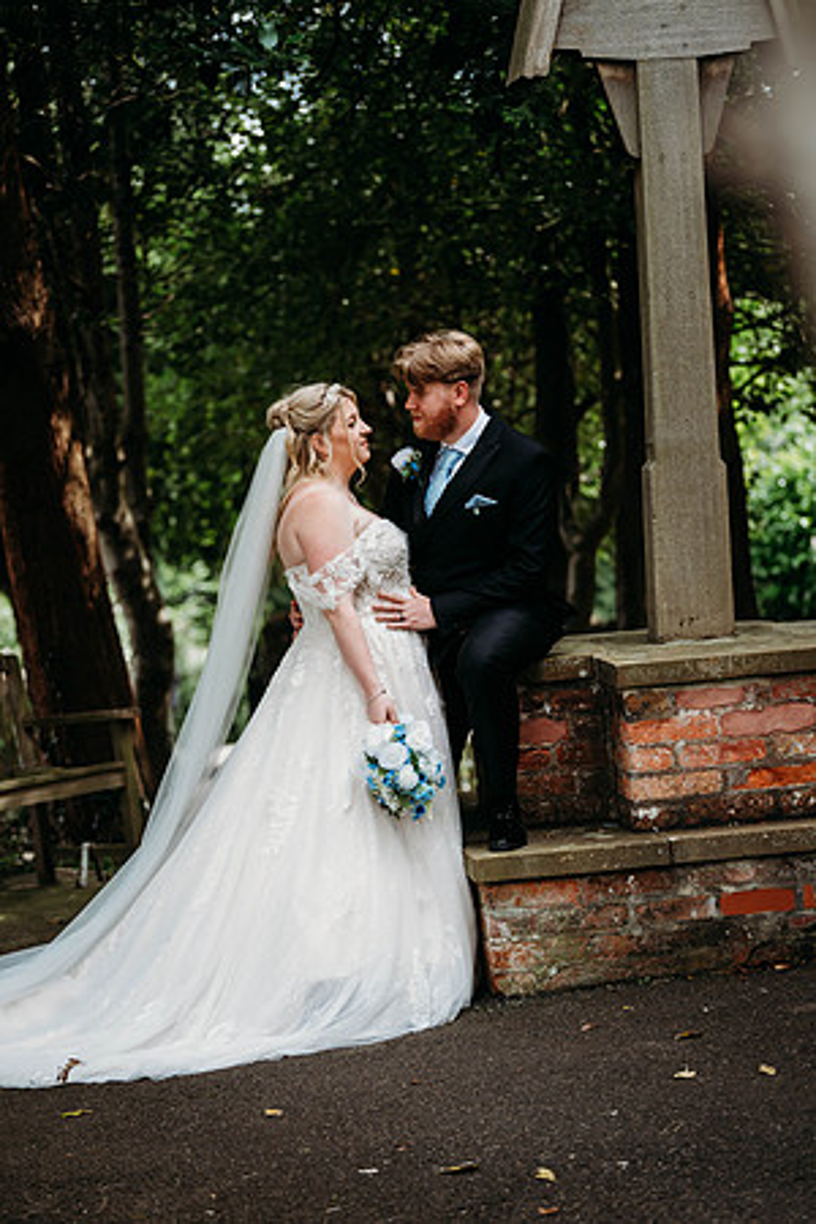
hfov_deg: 15.2
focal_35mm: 90
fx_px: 3060
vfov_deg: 22.6
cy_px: 612
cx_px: 408
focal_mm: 90
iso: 100
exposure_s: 1/400
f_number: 2.8
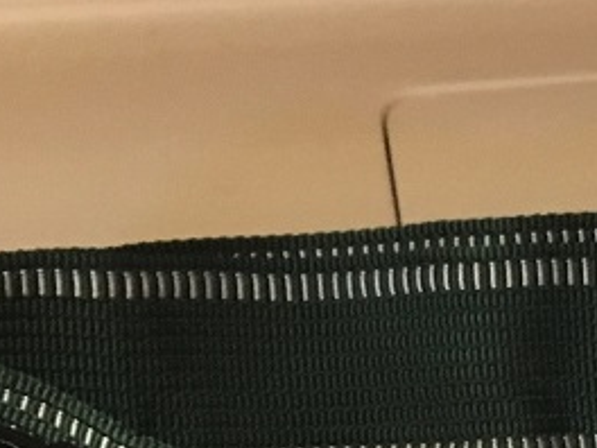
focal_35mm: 117
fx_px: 2018
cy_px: 778
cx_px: 776
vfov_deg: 11.8
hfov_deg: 16.0
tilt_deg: -50.8
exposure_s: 1/33
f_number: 2.2
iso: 160
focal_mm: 4.15
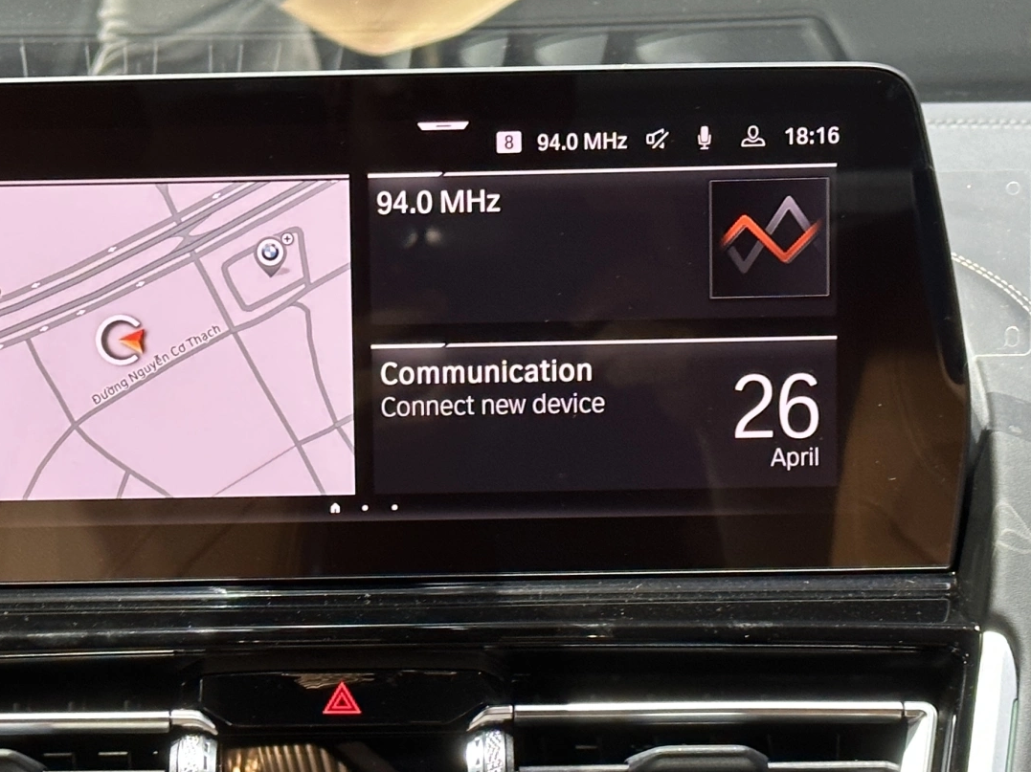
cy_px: 569
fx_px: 3186
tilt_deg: -8.9
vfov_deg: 13.8
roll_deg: +1.1
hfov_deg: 18.3
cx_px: 349
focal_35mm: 107
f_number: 1.78
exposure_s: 1/49
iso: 100
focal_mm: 6.86
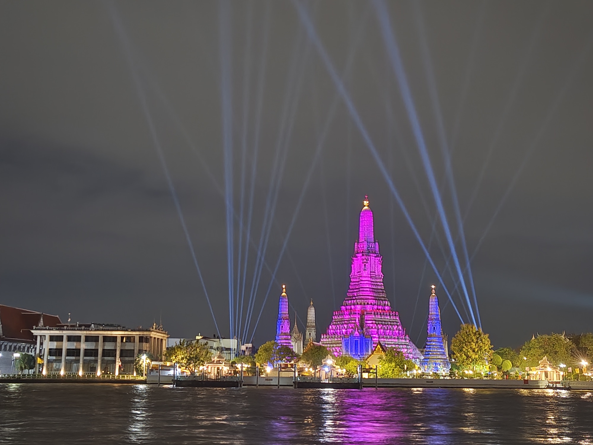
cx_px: 296
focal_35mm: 50
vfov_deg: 29.1
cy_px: 222
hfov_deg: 38.2
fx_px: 857
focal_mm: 5.56
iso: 8727
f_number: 1.88
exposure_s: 1/10
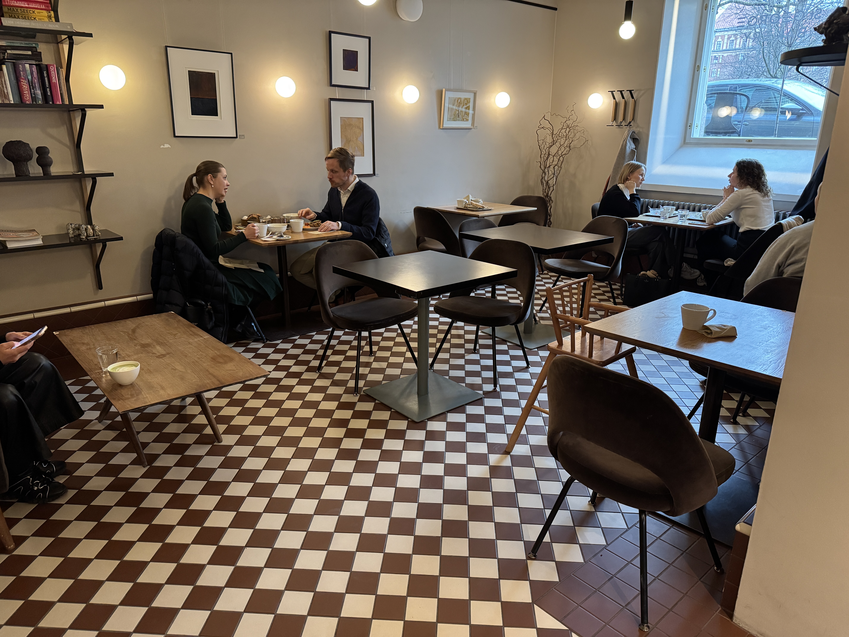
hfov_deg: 71.6
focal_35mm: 24
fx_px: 589
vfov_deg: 56.8
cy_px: 318
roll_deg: -0.9
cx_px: 424
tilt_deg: -17.2
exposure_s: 1/50
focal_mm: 6.76
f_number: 1.78
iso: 640
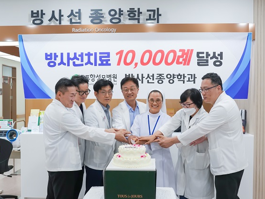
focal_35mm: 33
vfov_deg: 42.9
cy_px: 98
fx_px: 253
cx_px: 149
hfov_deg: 55.2
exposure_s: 1/200
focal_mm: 30
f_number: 5
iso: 1600
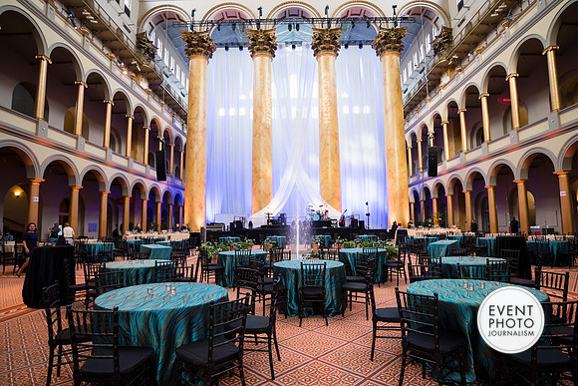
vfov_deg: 65.6
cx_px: 295
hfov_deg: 88.0
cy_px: 197
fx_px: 299
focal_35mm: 19
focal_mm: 18
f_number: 3.5
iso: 1000
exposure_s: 1/100
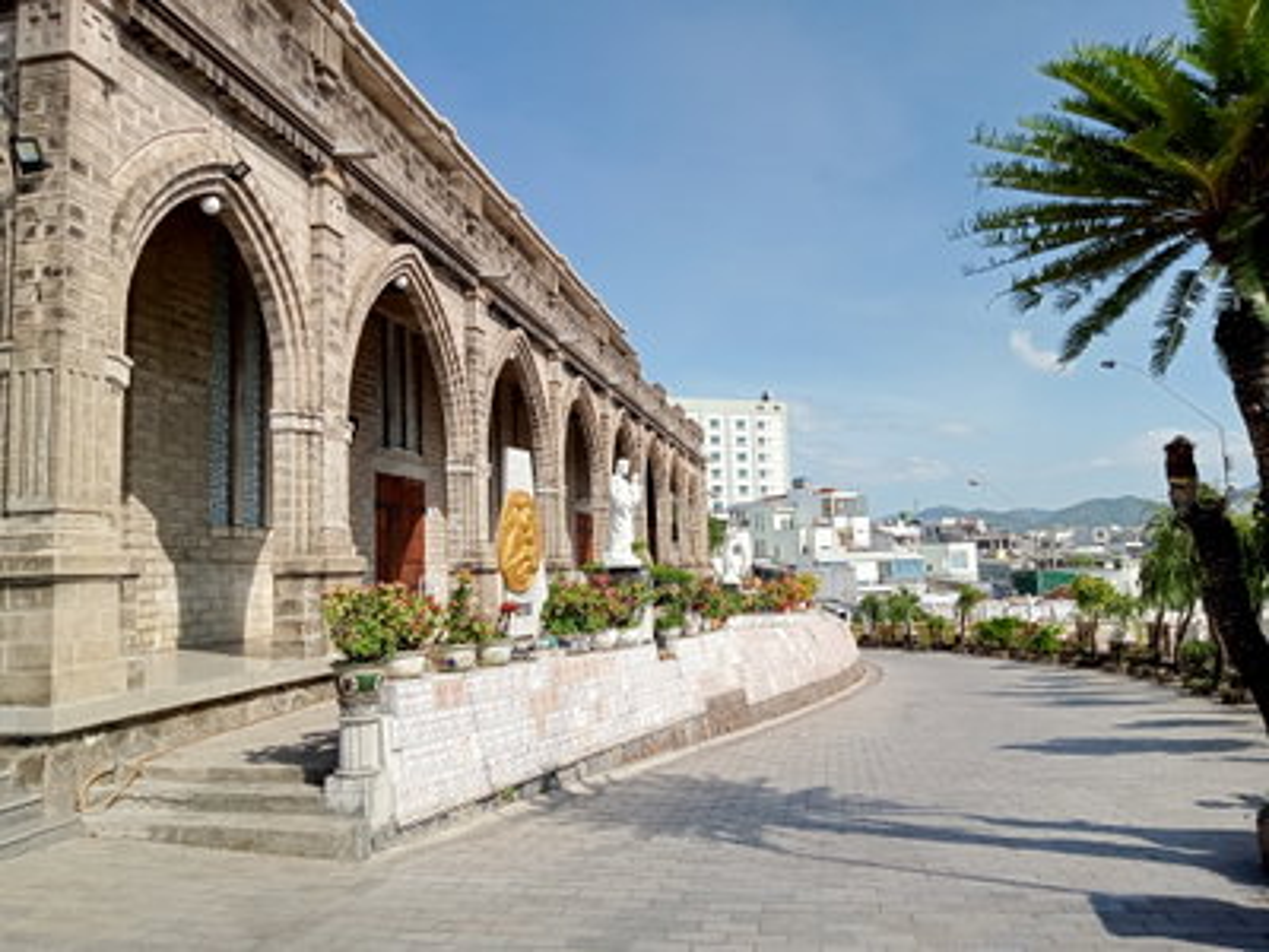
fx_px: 1026
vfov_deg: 49.7
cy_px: 476
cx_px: 634
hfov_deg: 63.4
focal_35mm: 28
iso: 114
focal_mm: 3.37
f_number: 2.2
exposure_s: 1/1754
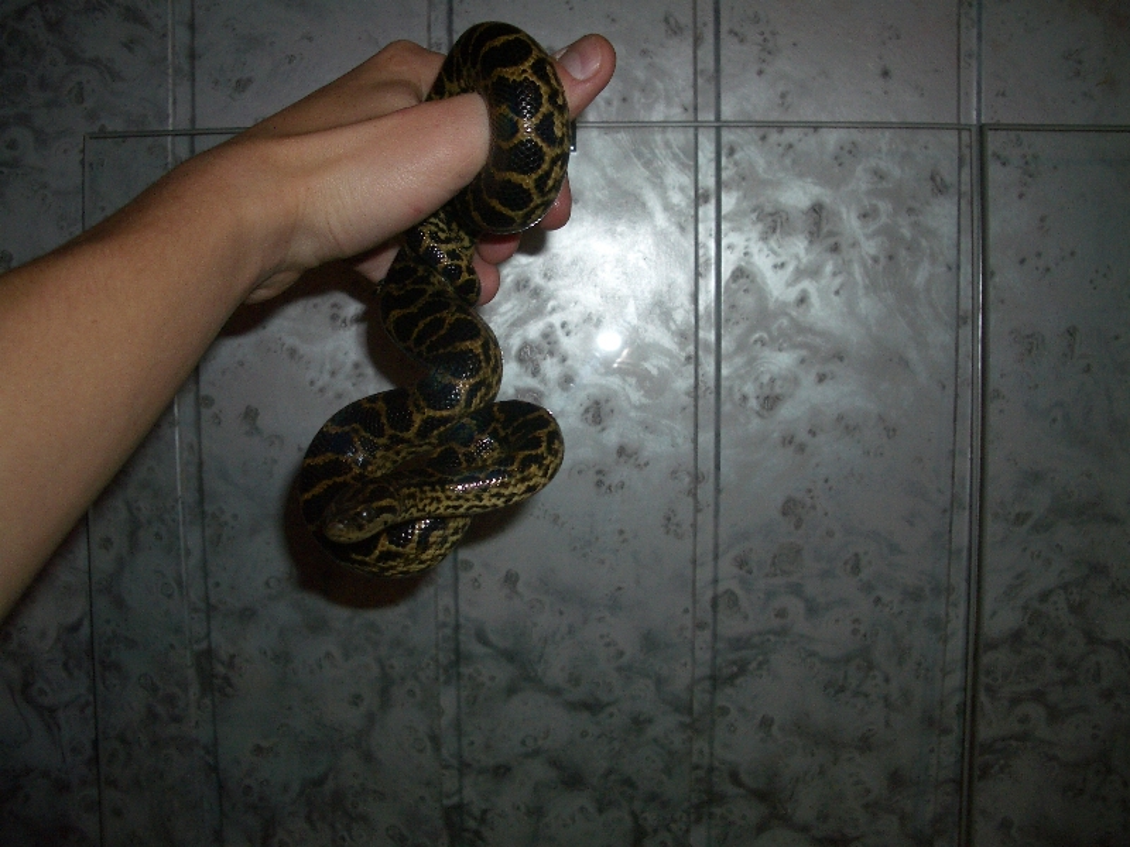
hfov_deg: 52.6
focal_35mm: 35
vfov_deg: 40.7
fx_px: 1143
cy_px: 424
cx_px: 565
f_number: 2.6
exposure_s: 1/60
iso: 100
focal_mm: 5.8
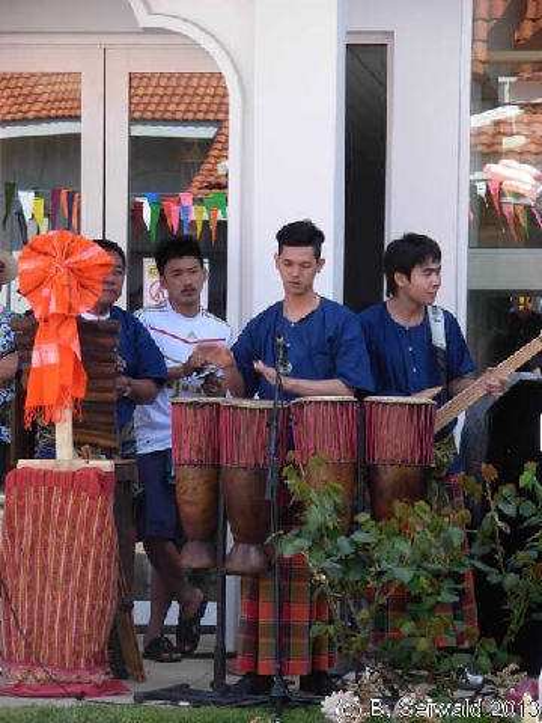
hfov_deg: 10.4
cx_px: 271
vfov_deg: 13.9
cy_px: 362
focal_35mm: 142
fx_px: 2964
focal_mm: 23.5
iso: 79
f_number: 4.5
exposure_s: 1/95.8
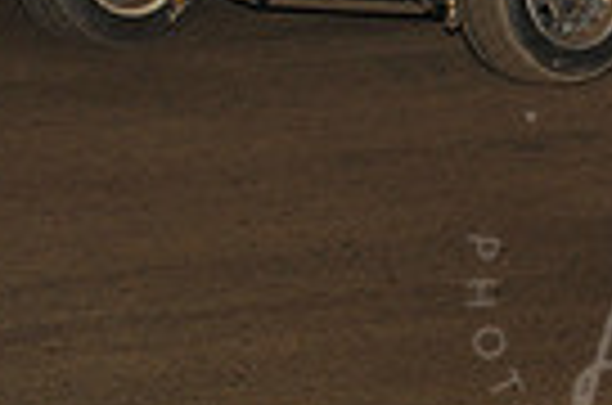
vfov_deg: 2.7
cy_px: -140
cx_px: 734
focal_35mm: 513
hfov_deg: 4.0
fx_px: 8701
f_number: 6.3
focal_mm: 120
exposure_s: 1/320
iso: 800
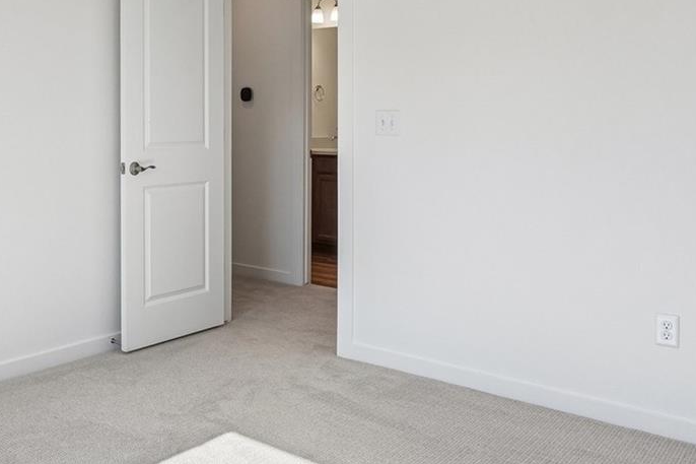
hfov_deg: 51.1
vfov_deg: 37.3
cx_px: 140
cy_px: 146
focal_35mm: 35
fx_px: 676
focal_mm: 10
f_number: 8
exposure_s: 1/250
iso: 400
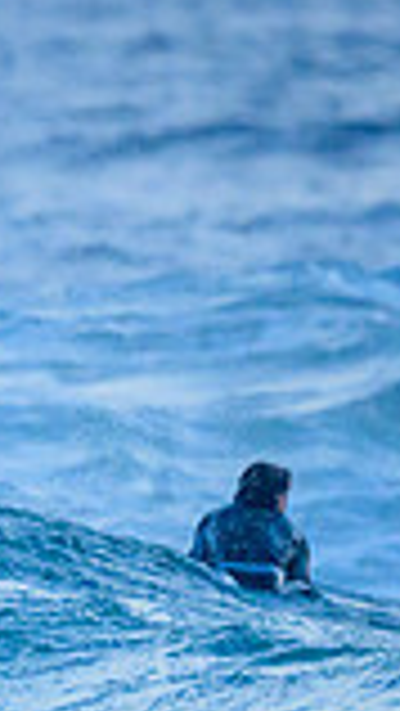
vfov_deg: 0.7
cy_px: 736
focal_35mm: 3079
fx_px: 57995
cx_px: -813
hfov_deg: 0.4
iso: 2800
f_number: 6.3
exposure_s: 1/2500
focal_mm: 800
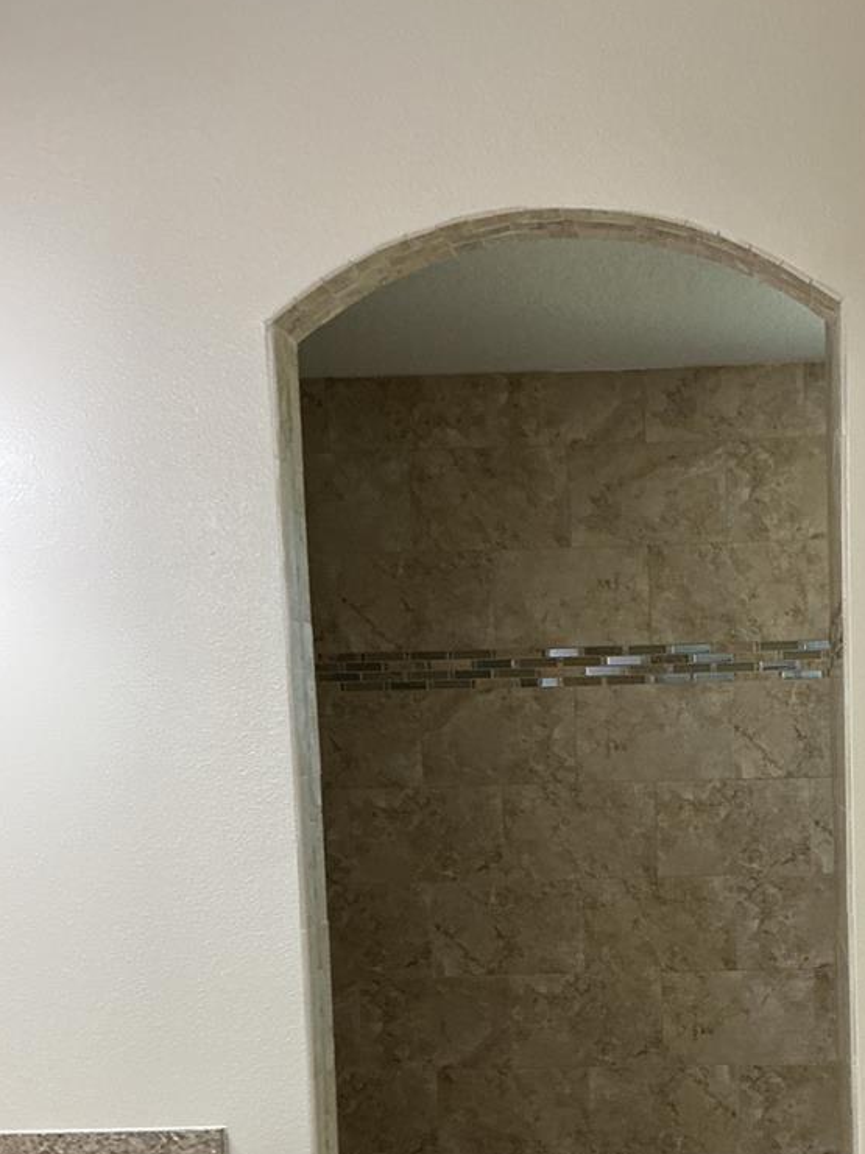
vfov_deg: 39.2
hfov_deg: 30.2
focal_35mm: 47
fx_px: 1566
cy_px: 890
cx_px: 687
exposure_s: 1/60
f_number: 1.8
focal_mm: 3
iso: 125
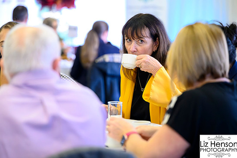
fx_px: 763
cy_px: 77
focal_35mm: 116
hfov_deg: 17.7
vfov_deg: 11.8
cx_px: 115
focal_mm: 110
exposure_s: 1/200
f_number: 2.8
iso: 12800
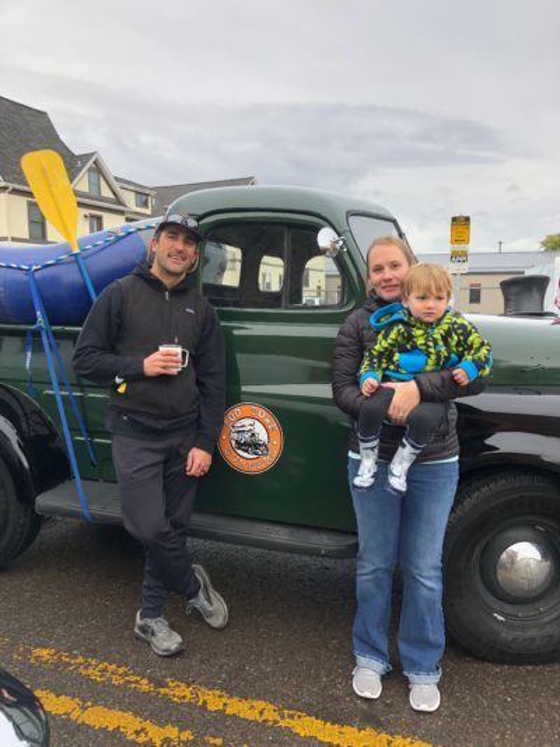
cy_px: 374
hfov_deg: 49.8
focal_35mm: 28
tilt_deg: -6.3
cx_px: 280
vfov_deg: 63.4
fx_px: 604
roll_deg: -1.5
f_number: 1.8
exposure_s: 1/232
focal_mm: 3.99
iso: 20
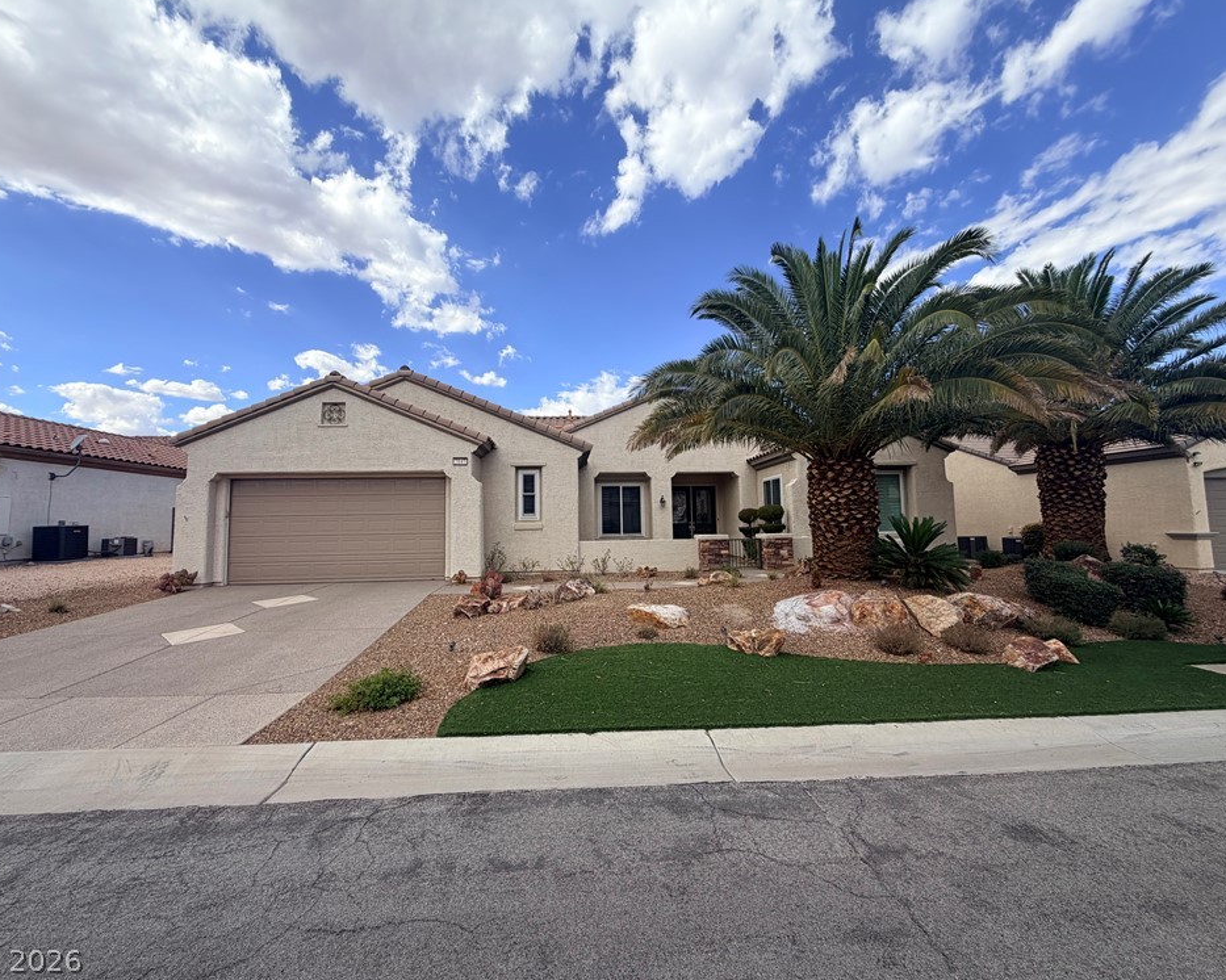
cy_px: 478
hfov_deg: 96.8
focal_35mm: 15
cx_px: 611
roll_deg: +1.7
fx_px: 544
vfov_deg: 84.0
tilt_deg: +5.8
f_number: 2.2
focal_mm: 2.22
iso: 25
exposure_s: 1/770
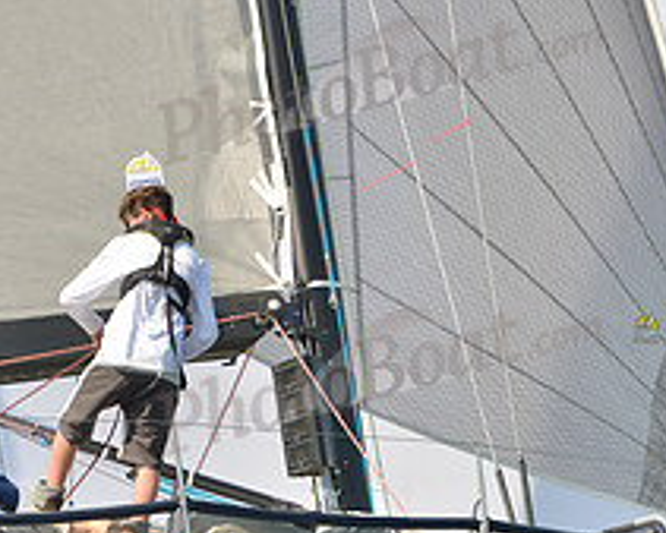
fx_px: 9170
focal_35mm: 465
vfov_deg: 3.3
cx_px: -3
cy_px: 582
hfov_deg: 4.2
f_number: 5
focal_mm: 180
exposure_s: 1/1600
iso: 200
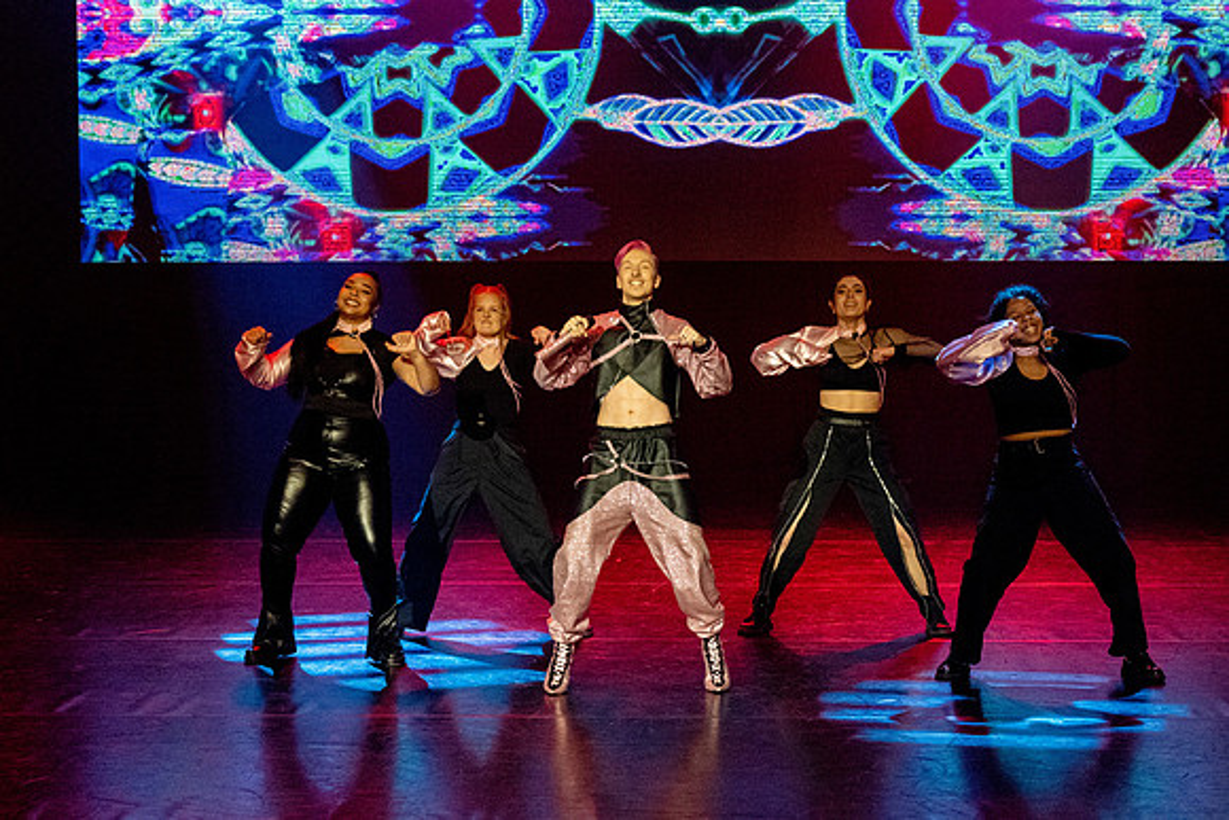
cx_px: 614
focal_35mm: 79
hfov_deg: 25.6
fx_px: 2703
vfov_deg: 17.2
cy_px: 410
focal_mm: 51
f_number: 4
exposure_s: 1/200
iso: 8000
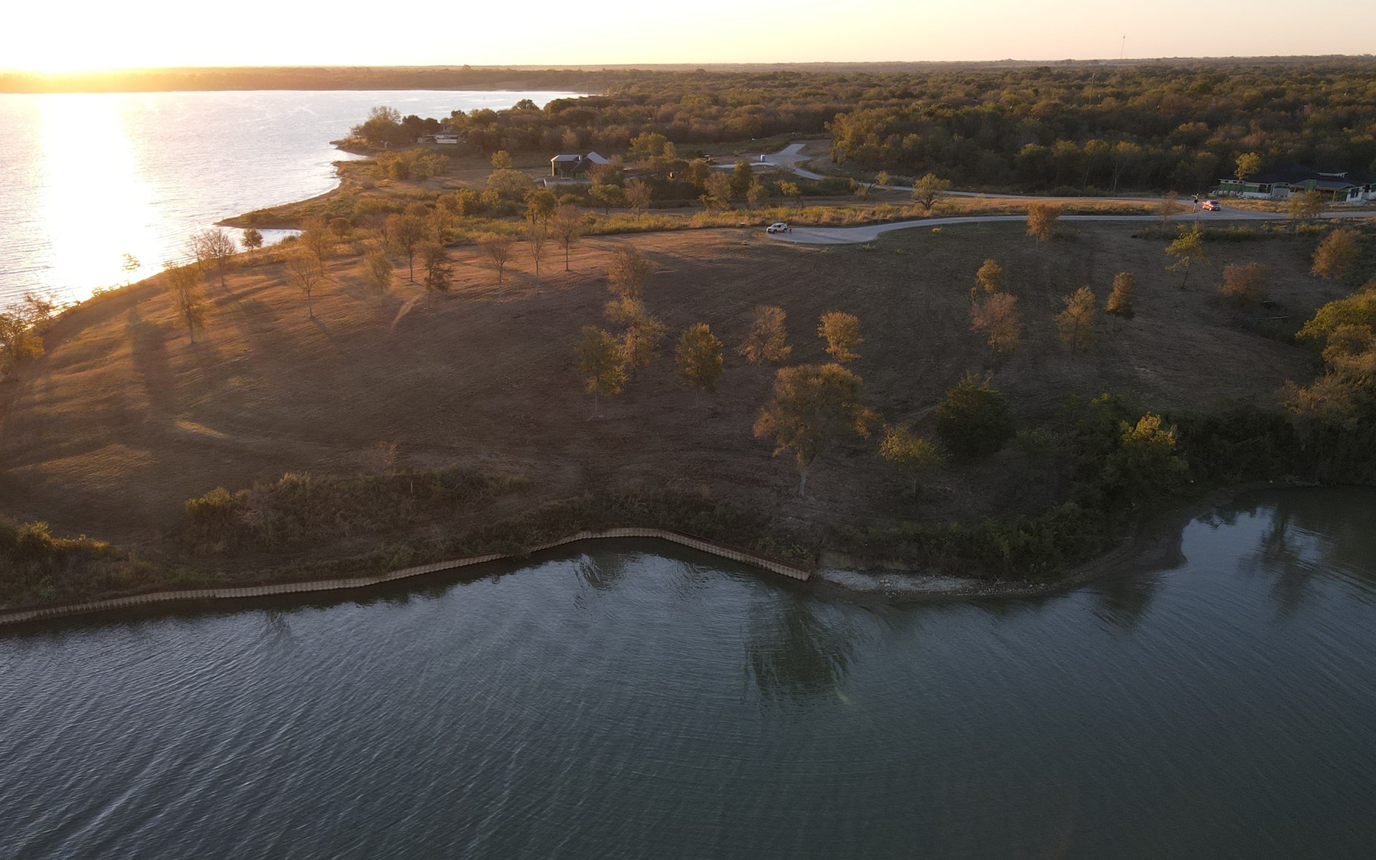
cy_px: 516
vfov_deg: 42.9
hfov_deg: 64.5
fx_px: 1087
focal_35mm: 29
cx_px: 623
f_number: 2.8
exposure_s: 1/120
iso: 100
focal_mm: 4.5
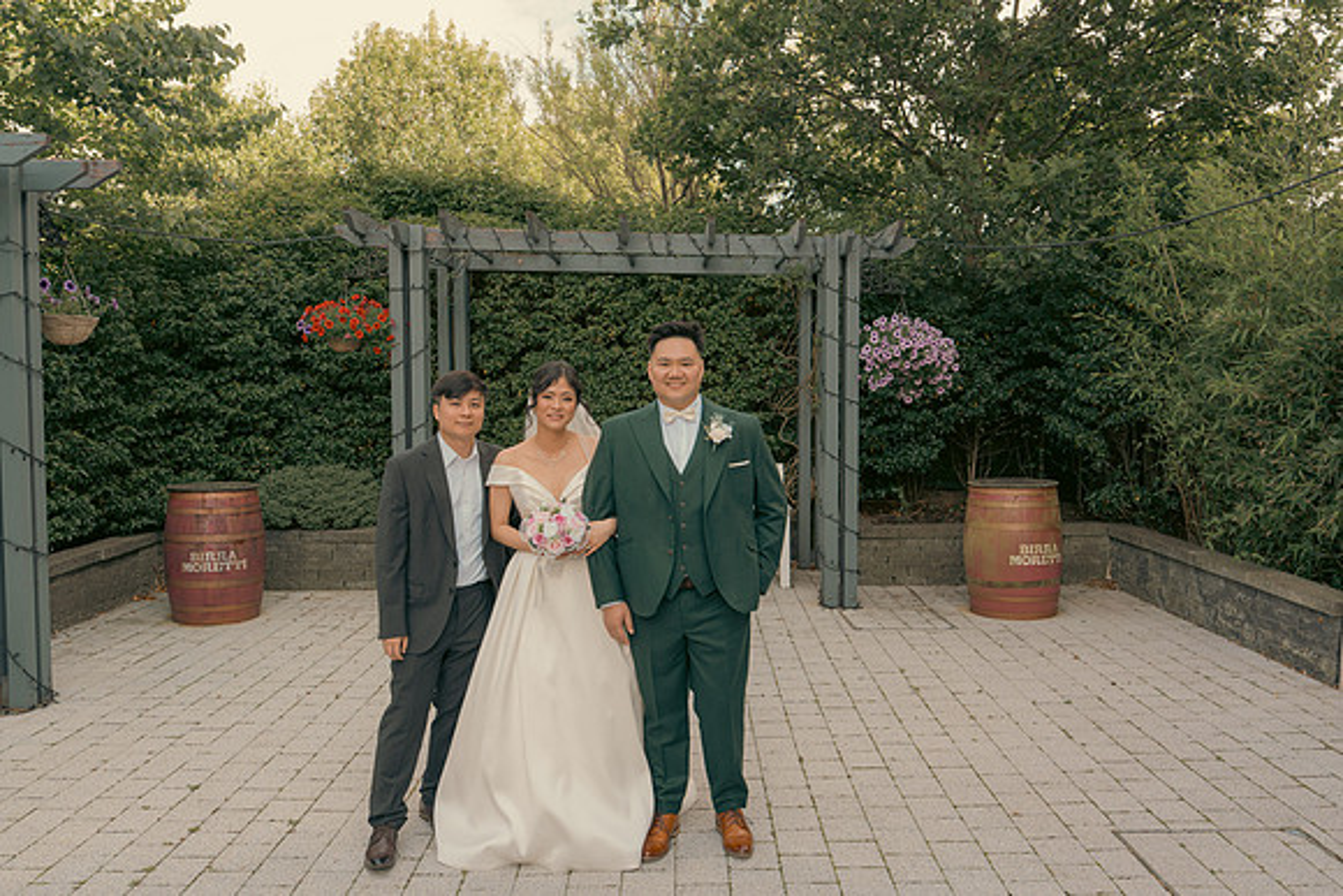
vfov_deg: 43.6
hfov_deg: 61.9
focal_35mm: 30
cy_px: 448
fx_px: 1119
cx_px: 672
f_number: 5.6
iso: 200
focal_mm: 30
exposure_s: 1/160
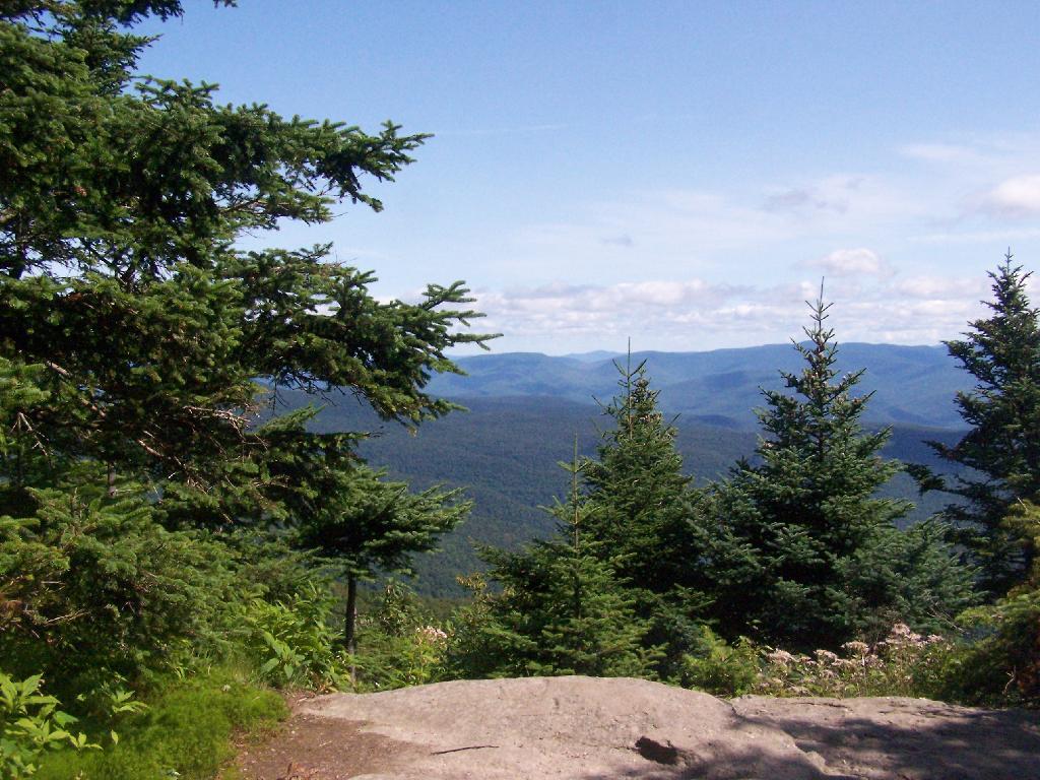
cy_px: 390
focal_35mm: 38
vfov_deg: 37.7
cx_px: 520
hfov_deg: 49.0
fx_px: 1142
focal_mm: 6.3
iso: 400
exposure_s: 1/1600
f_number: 5.6
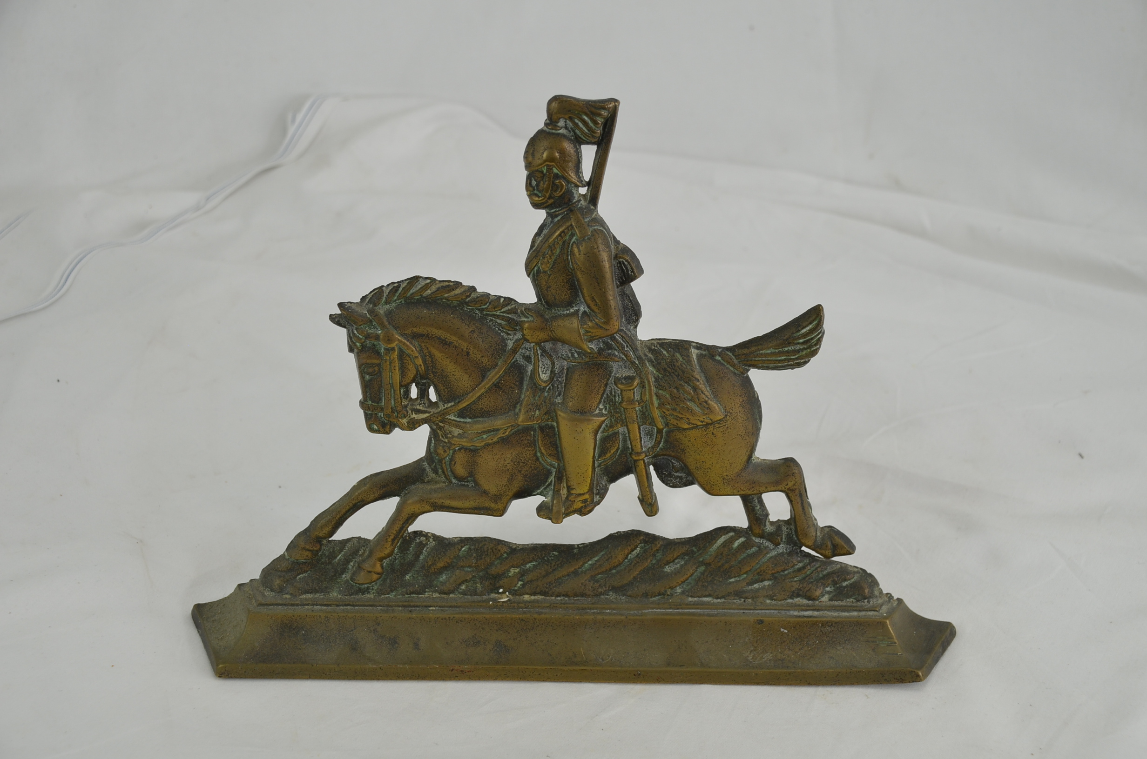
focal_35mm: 57
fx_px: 1812
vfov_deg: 23.7
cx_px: 574
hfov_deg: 35.1
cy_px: 380
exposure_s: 1/125
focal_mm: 38
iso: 320
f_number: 5.6
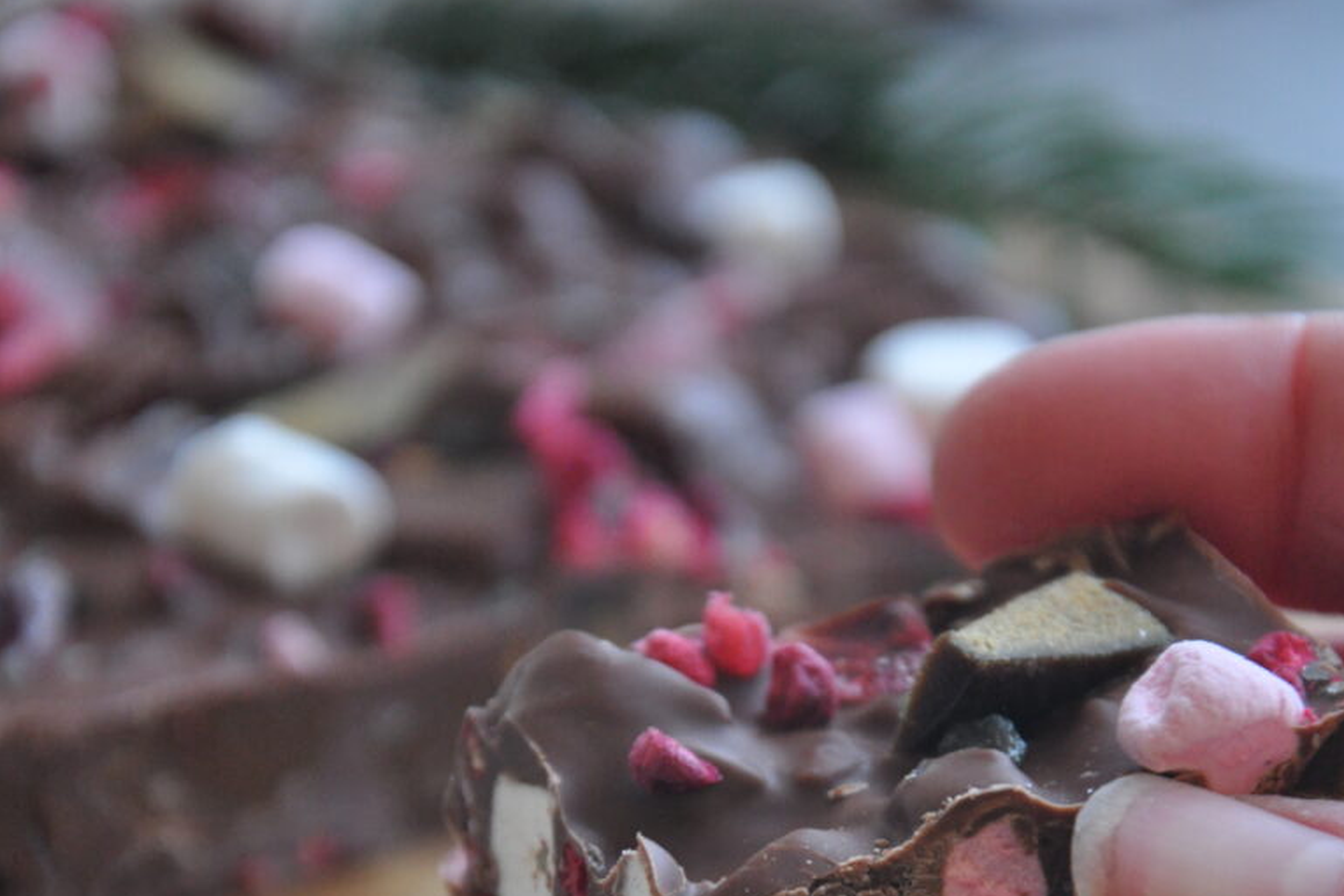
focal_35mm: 238
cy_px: 882
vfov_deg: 5.8
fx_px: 8875
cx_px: 673
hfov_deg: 8.7
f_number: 5.6
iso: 1600
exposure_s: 1/5
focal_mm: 105
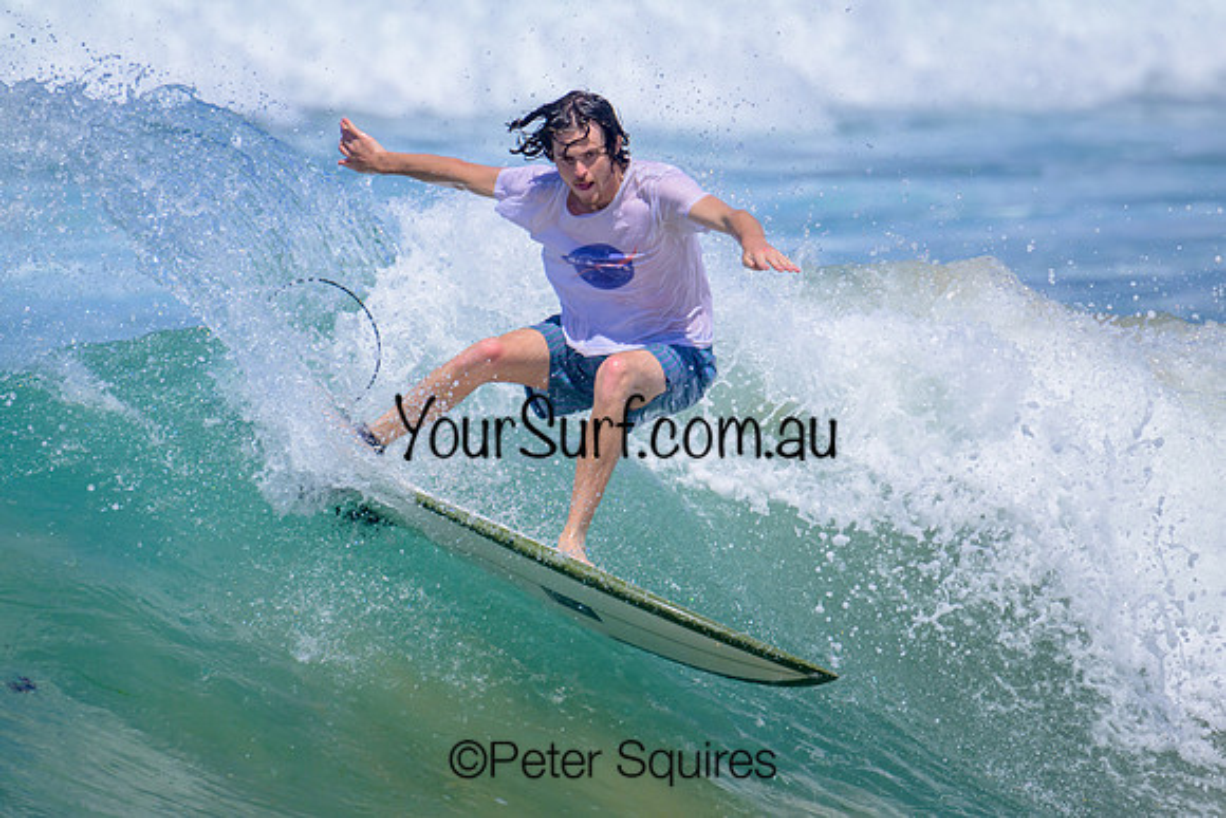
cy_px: 373
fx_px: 29634
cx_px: 667
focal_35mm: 870
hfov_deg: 2.4
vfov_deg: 1.6
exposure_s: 1/2000
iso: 640
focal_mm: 800
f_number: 11
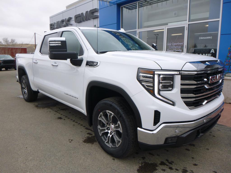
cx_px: 116
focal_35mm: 25
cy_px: 86
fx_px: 167
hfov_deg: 69.4
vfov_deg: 54.9
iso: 100
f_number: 3.9
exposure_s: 1/200
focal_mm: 4.5
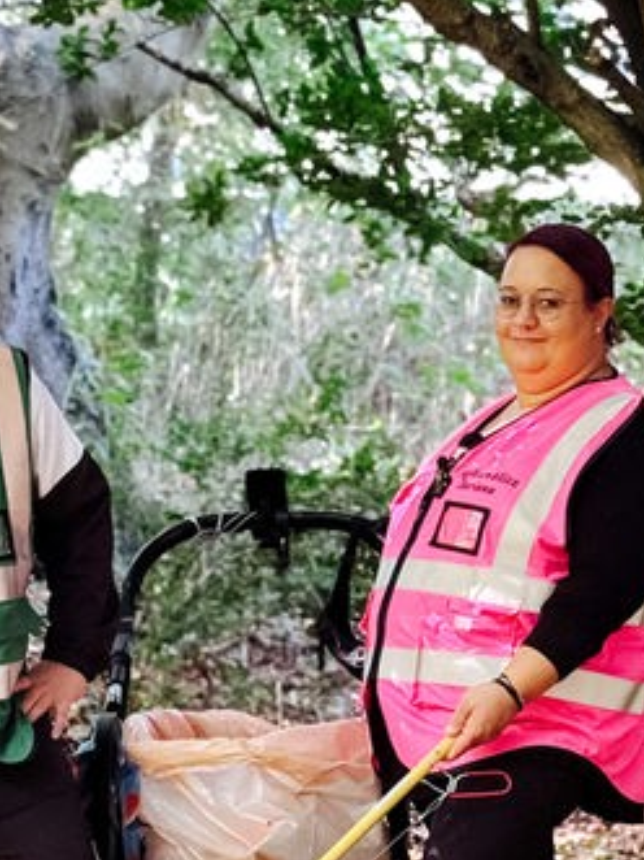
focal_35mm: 87
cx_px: 208
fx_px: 2159
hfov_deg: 16.9
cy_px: 772
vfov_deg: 22.0
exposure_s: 1/60
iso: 250
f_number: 1.8
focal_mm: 6.76
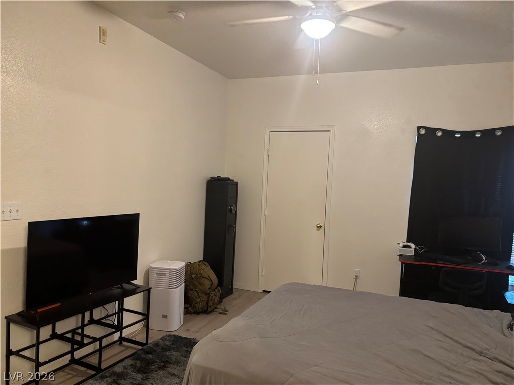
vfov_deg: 53.1
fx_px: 386
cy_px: 192
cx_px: 257
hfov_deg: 67.3
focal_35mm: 26
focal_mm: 5.96
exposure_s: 1/60
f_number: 1.6
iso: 400
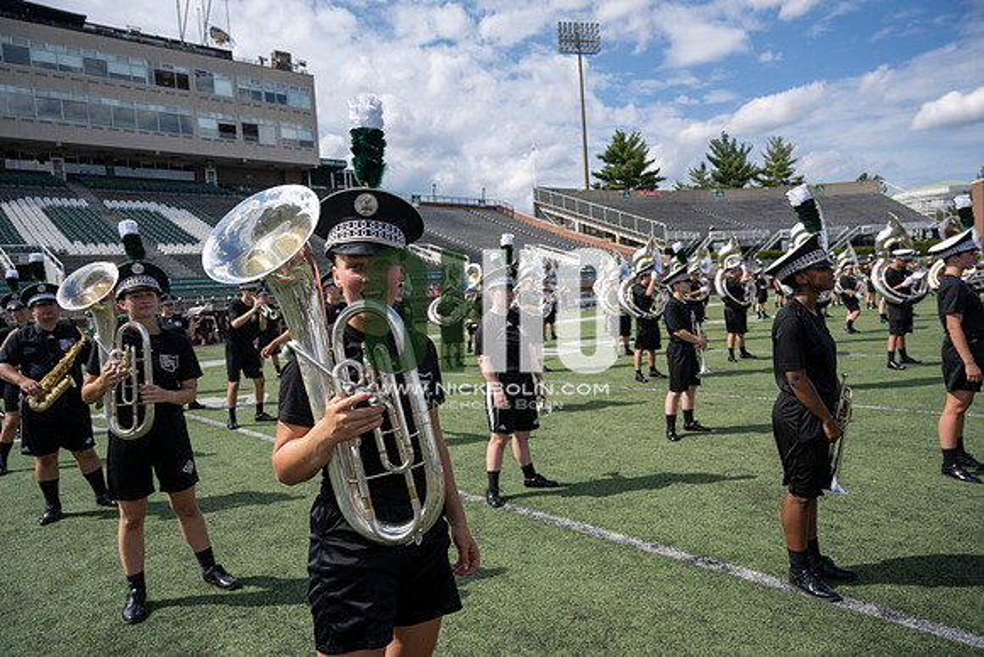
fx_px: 656
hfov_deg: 73.7
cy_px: 328
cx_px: 492
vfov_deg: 53.2
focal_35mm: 24
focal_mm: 24
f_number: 5
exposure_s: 1/1600
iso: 200
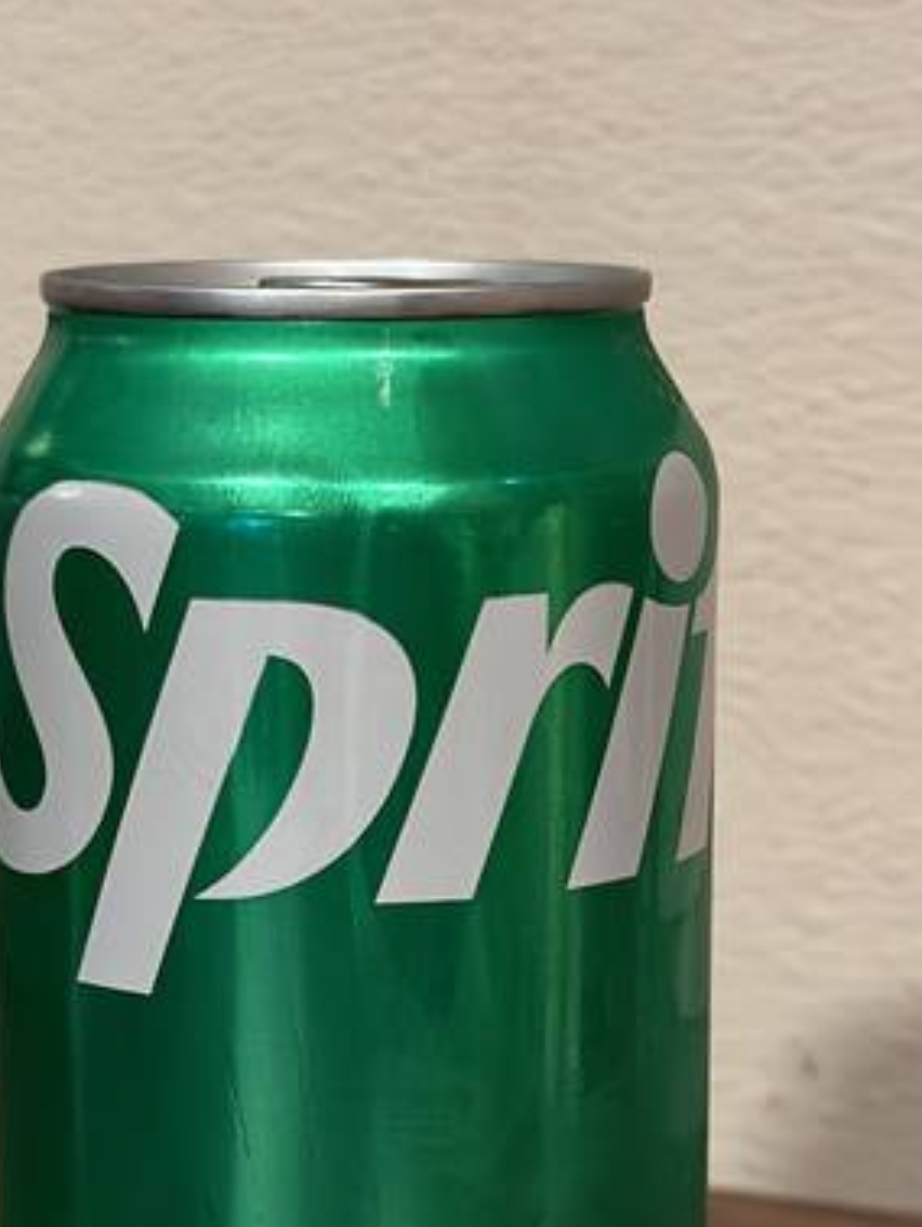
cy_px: 764
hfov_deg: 15.9
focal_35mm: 93
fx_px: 3299
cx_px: 386
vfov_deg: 21.0
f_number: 1.78
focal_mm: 6.86
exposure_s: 1/40
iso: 500
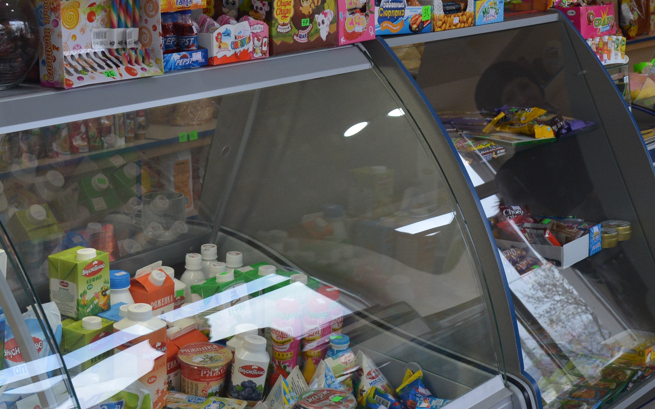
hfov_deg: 25.2
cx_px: 484
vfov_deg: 15.9
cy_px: 48
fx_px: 1451
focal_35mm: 81
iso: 400
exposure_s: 1/125
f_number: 5.6
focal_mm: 21
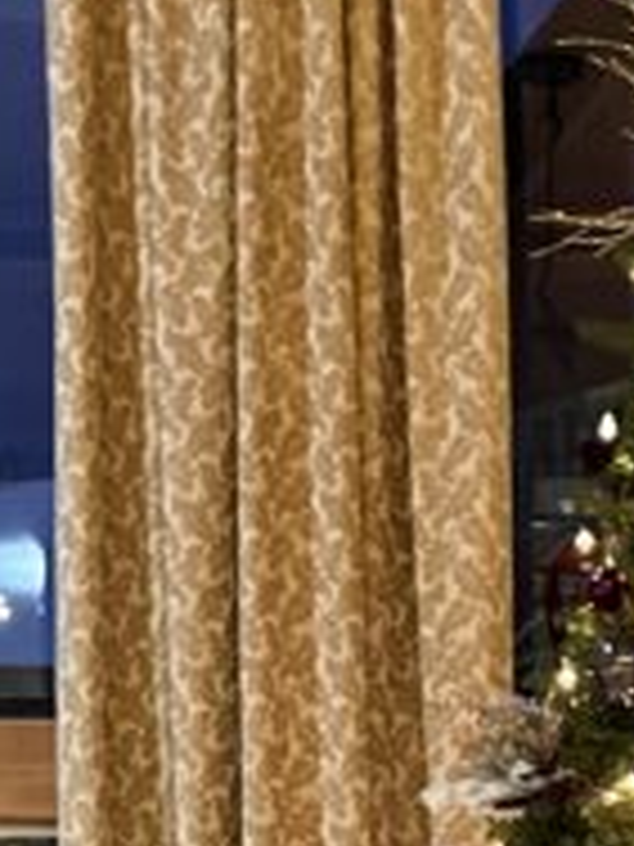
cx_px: 796
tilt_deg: -5.0
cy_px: 1528
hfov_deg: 12.0
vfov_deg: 14.4
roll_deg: +1.2
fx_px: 2930
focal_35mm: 120
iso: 640
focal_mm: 5.7
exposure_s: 1/40
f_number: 1.5
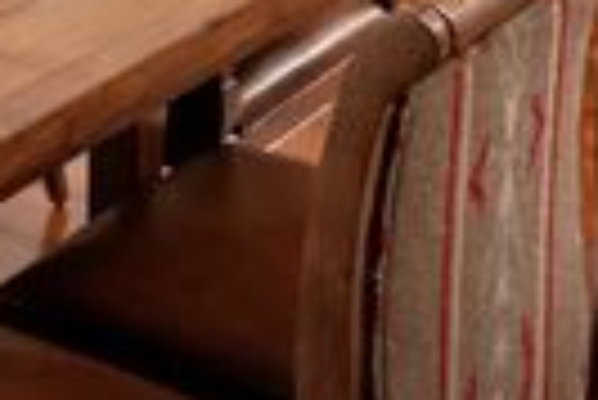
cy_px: -528
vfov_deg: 9.5
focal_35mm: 131
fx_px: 2178
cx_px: -755
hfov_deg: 12.7
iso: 100
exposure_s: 1/5
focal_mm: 17
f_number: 9
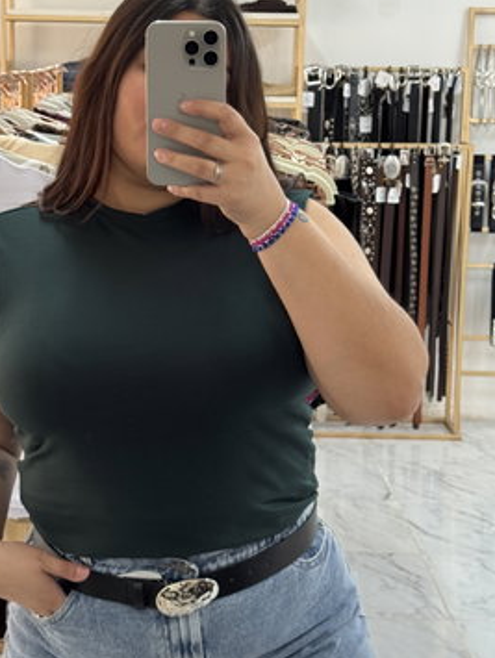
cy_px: 272
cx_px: 158
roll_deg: -0.1
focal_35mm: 72
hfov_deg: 20.4
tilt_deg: -8.8
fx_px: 1370
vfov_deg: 27.0
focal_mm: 6.76
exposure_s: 1/50
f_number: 1.78
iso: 200
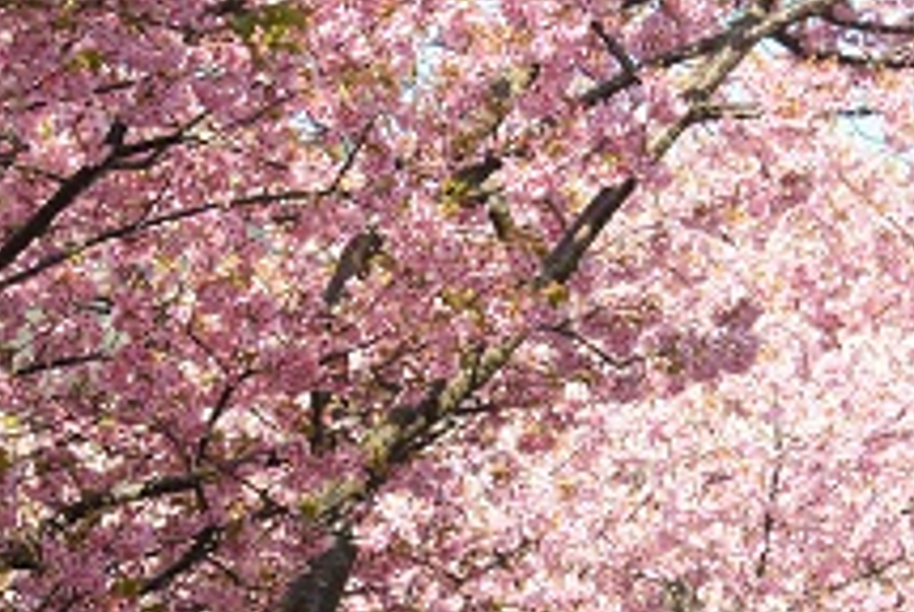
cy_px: 351
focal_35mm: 226
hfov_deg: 9.1
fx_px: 5746
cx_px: 825
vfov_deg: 6.1
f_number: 3.8
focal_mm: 30
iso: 100
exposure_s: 1/500
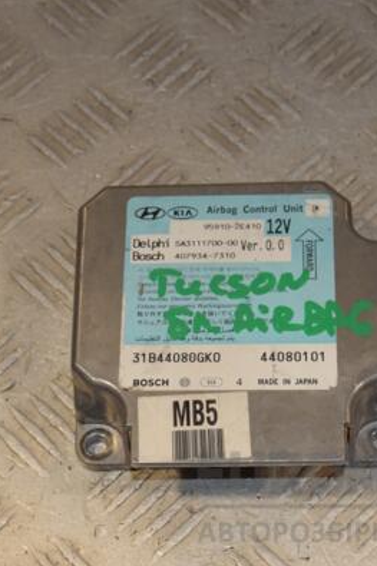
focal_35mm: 114
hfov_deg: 12.0
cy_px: 282
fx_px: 1792
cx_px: 171
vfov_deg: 18.0
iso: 800
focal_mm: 50
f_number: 10
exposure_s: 1/200
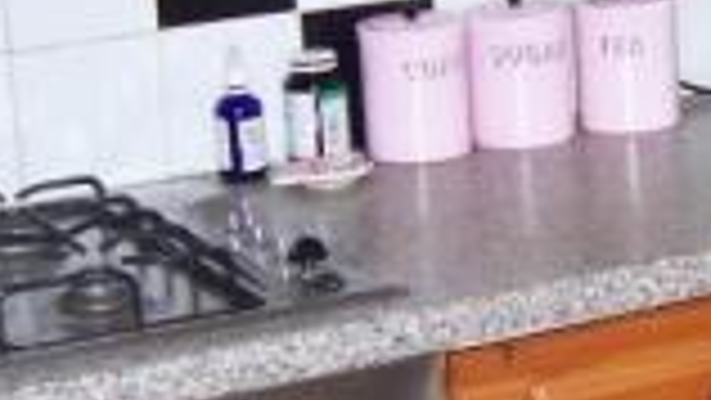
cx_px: 785
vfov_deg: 8.4
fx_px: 2735
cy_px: 200
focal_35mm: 145
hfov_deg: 14.5
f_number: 3
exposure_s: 1/60
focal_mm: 6
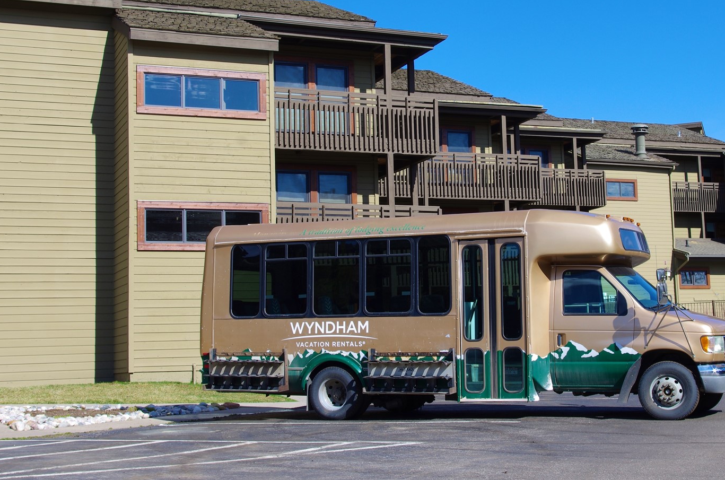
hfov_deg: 32.8
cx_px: 438
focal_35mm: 61
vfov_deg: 22.1
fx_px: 1226
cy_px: 204
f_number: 11
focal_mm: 32.5
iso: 100
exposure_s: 1/100
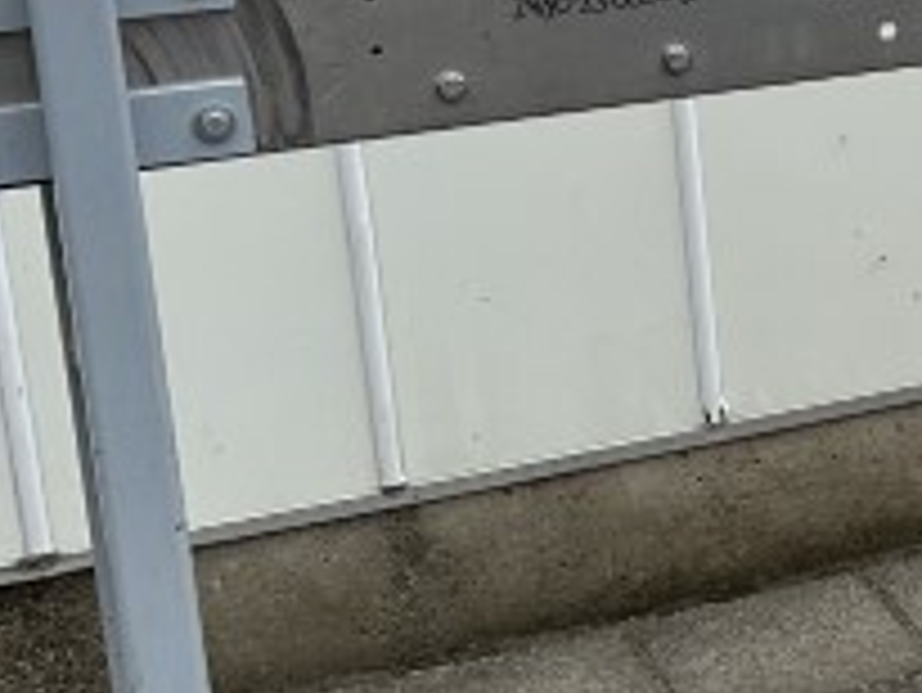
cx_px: 1534
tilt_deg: -17.8
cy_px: 171
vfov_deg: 12.3
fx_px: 3198
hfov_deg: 14.8
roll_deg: +0.5
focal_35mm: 120
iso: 80
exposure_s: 1/2882
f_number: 1.78
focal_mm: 6.86
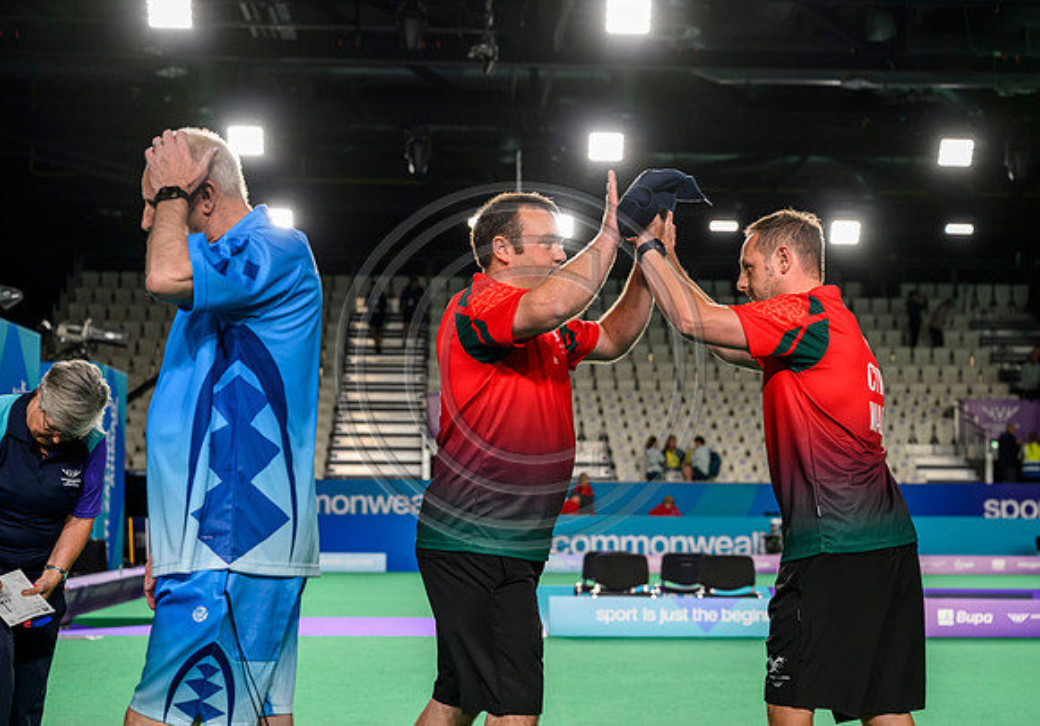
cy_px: 362
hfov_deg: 32.7
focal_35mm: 60
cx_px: 546
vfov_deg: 23.2
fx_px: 1771
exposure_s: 1/1000
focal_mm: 56
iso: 1250
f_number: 3.5
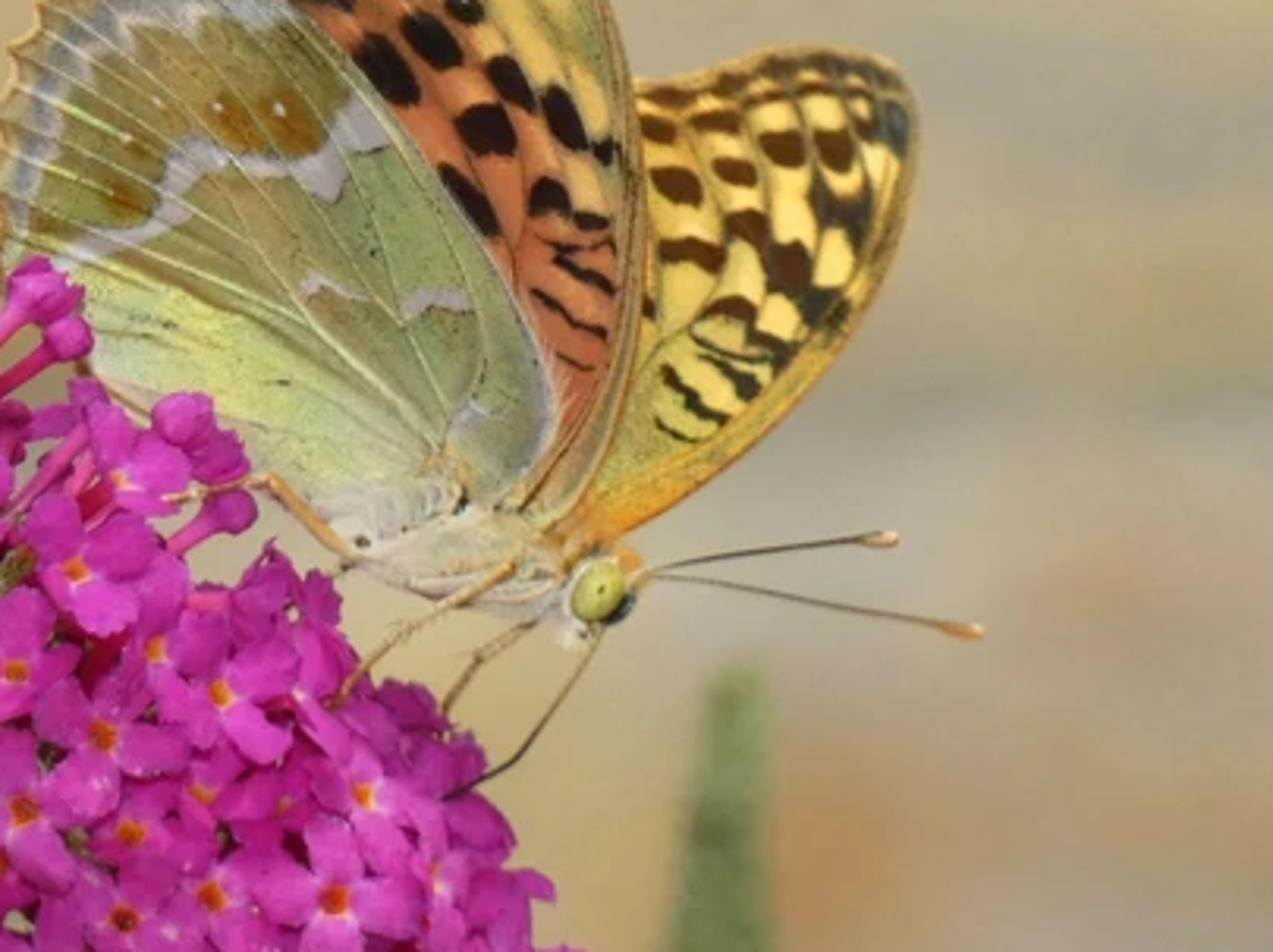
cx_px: 308
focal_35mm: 742
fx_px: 27263
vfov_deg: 2.0
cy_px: 380
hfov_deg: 2.7
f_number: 5.6
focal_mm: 84
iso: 250
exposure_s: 1/250
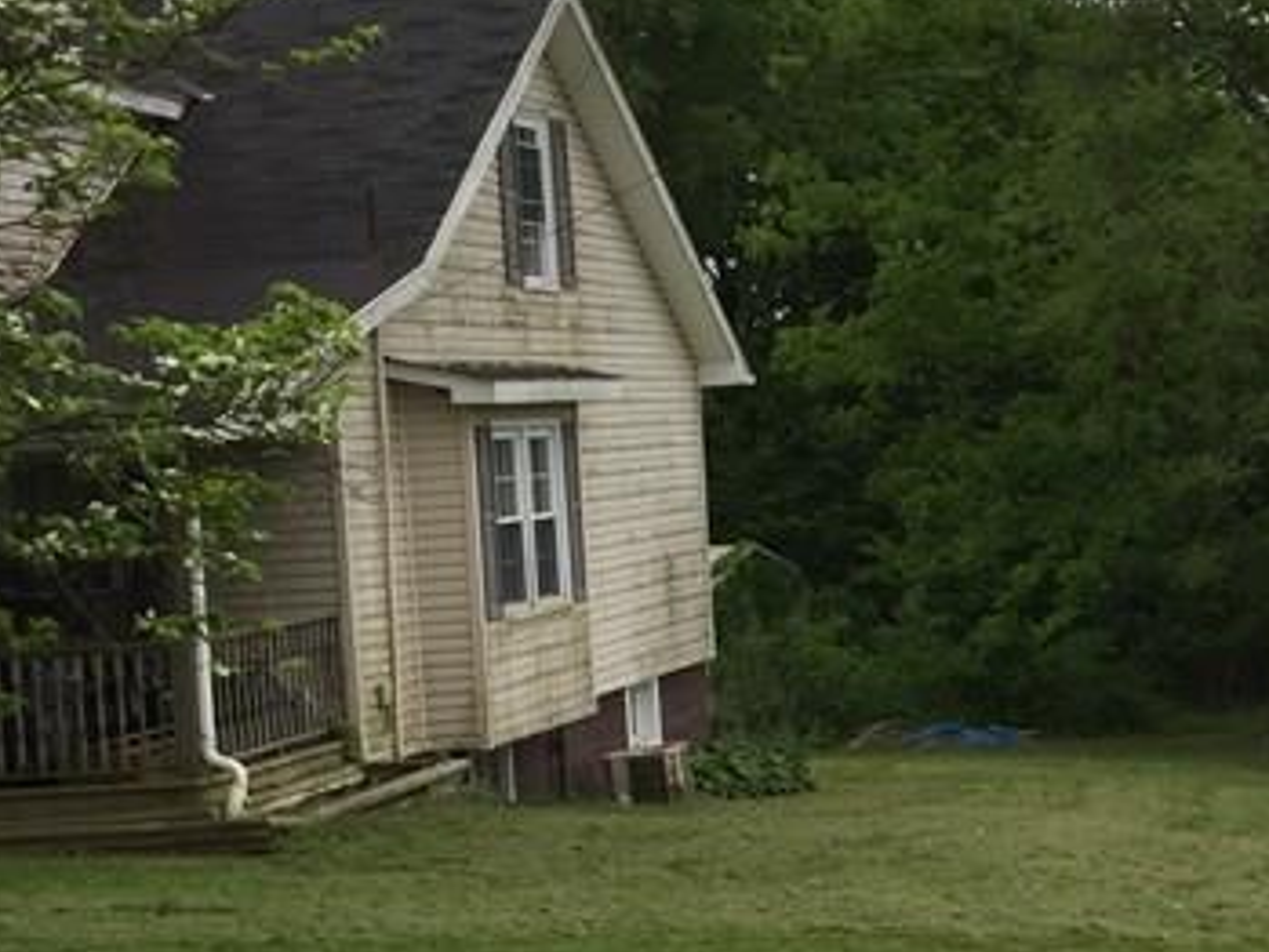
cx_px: 1425
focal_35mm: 85
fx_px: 3117
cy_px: 676
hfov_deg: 21.7
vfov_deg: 17.3
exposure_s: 1/760
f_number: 2.2
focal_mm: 4.15
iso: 32
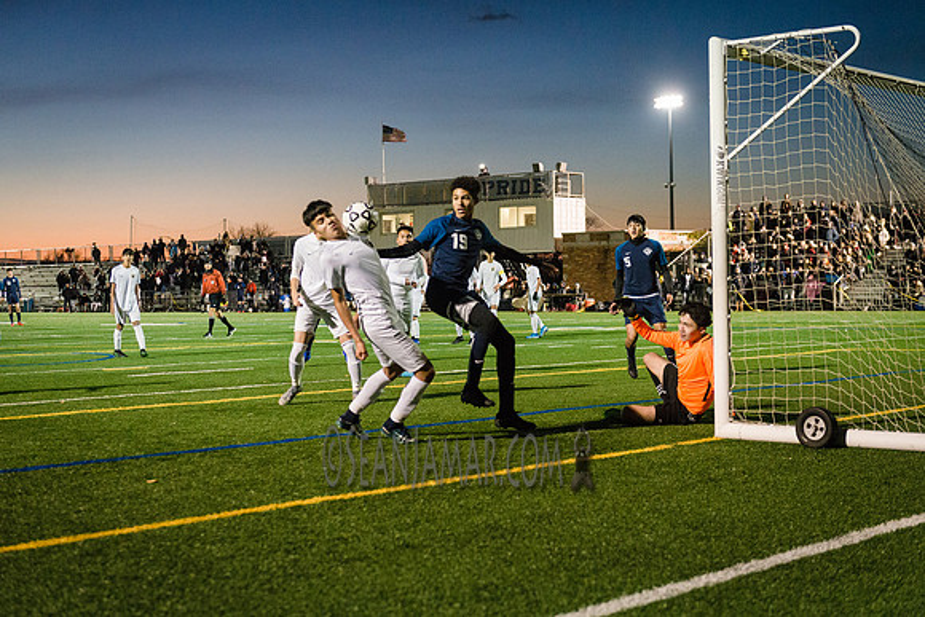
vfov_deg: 23.8
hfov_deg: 35.1
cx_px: 462
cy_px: 308
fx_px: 1464
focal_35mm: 57
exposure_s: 1/640
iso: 4000
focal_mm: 52
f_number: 3.2
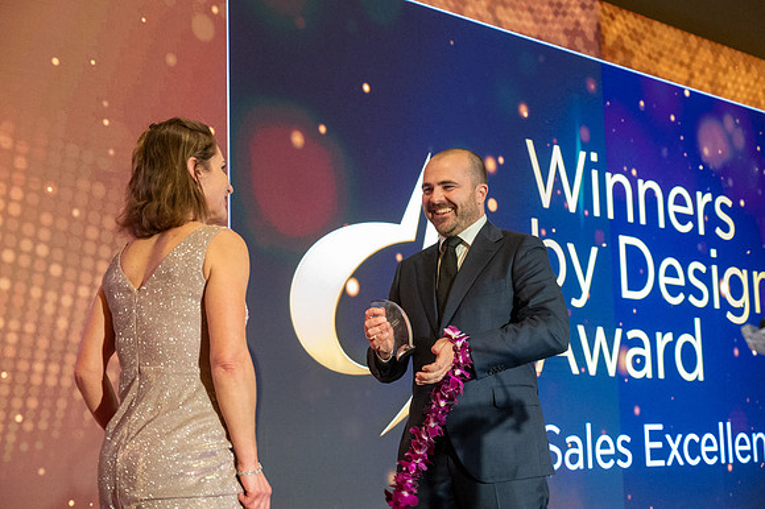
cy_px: 254
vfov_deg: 24.6
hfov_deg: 36.3
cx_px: 382
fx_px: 1168
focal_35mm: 55
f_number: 4
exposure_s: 1/160
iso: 6400
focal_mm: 55
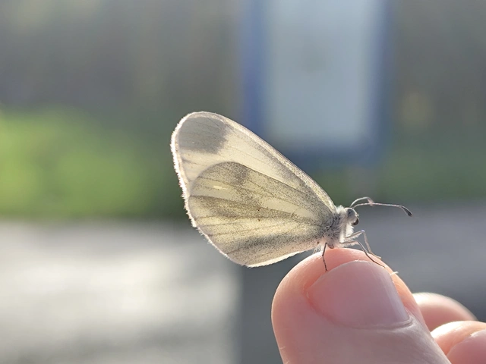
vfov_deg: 16.8
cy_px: 182
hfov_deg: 22.3
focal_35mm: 88
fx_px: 1235
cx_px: 243
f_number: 1.65
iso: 50
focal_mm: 6.19
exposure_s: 1/669
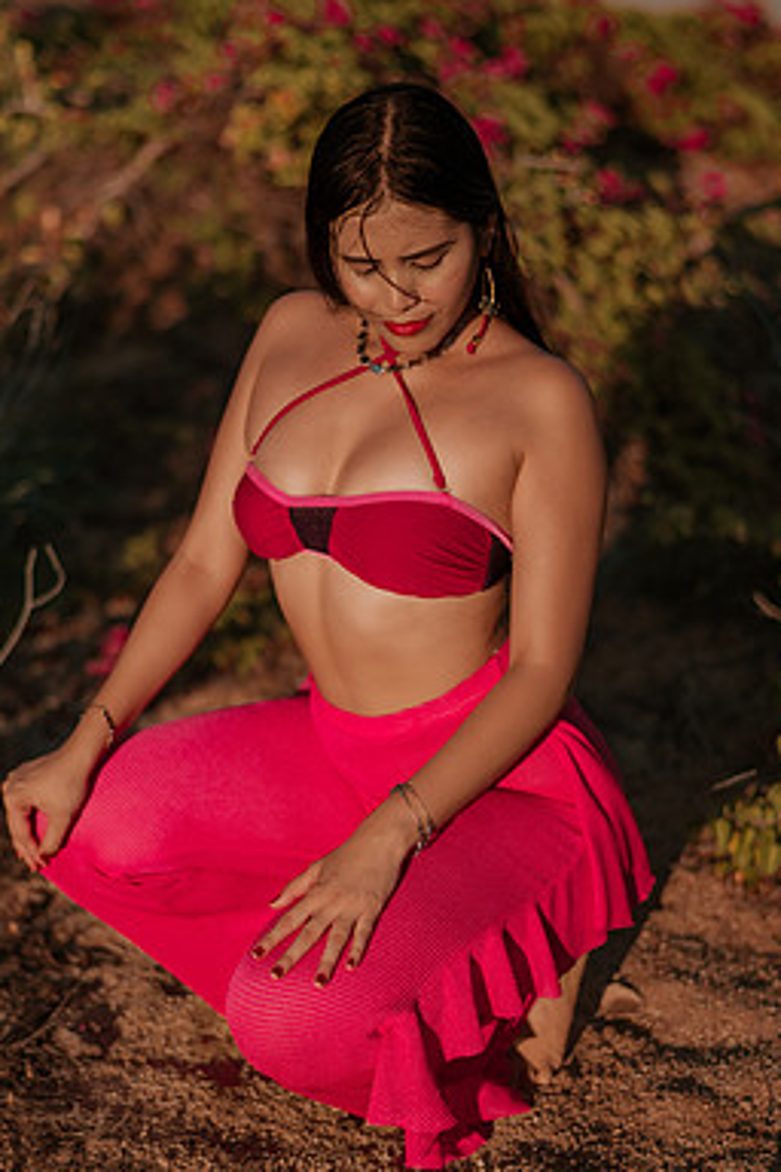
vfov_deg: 29.6
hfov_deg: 20.0
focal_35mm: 68
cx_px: 357
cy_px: 675
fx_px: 2213
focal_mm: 58
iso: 50
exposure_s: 1/5000
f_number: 1.8
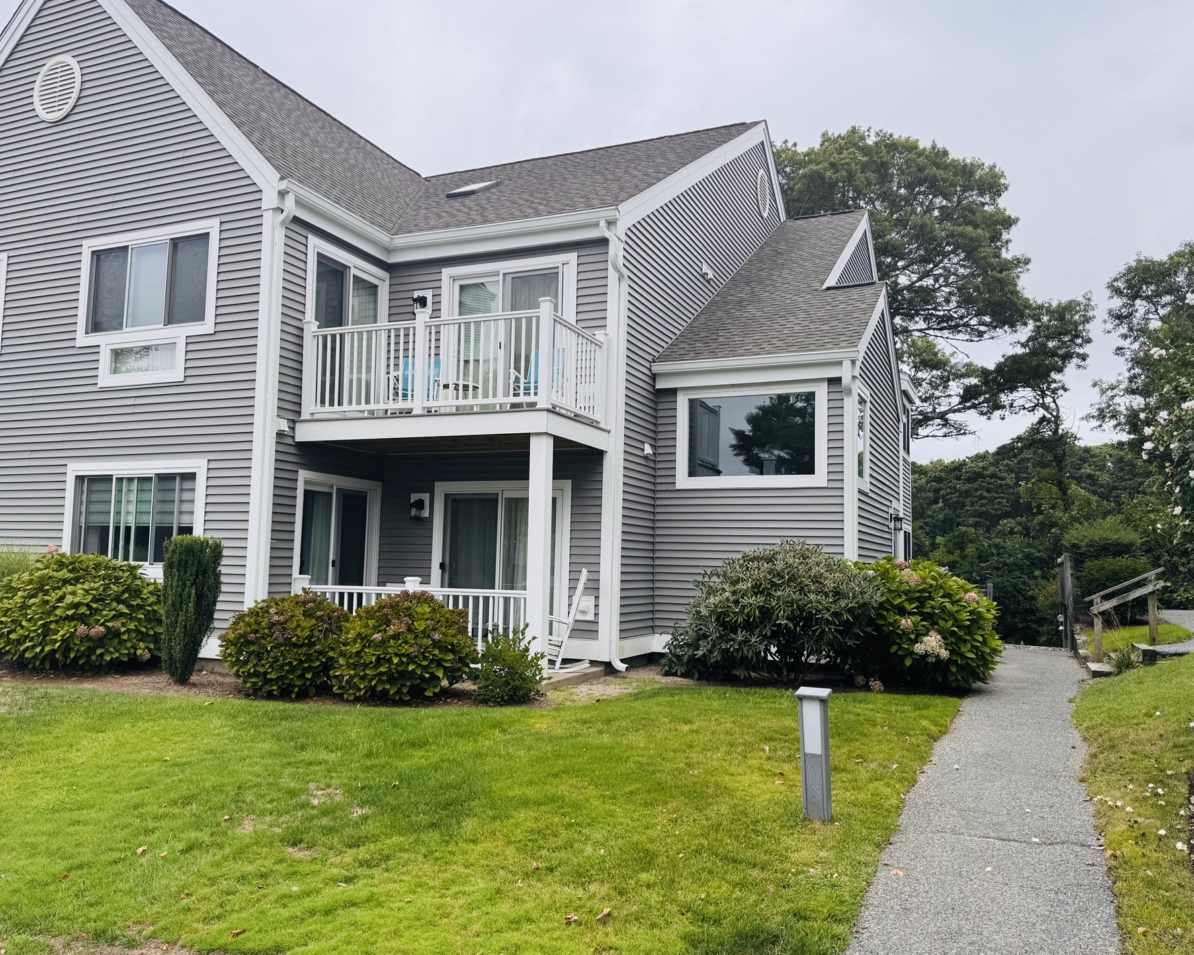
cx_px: 582
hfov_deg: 64.1
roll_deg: -2.5
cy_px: 474
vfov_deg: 53.2
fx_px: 954
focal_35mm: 27
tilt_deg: +5.4
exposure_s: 1/2506
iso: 80
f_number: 1.78
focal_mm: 6.76
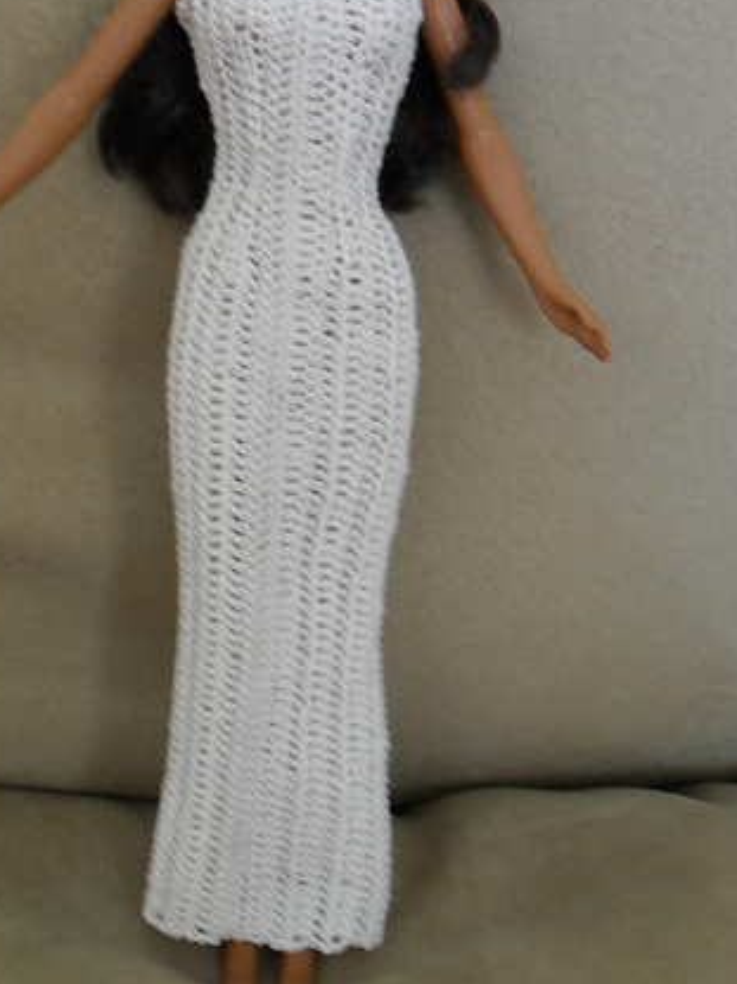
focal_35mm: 54
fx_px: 1534
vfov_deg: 35.3
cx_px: 346
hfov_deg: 27.0
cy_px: 344
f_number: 2.8
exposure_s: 1/30
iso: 160
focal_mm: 6.2
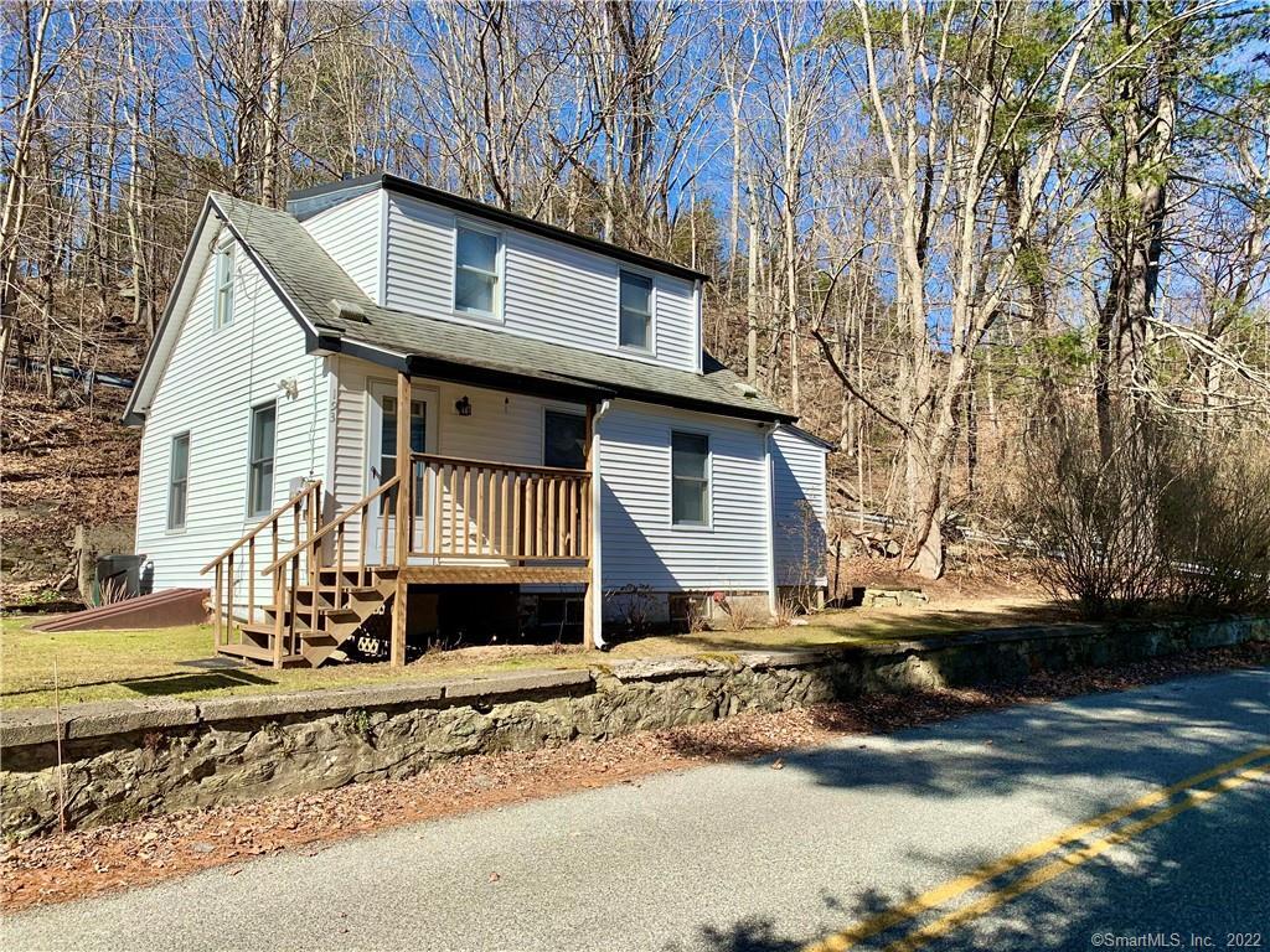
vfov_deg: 53.1
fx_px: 954
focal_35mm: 26
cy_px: 476
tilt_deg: +6.8
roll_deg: +0.4
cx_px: 635
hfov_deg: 67.3
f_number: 1.8
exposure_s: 1/2114
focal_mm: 4.25
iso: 25
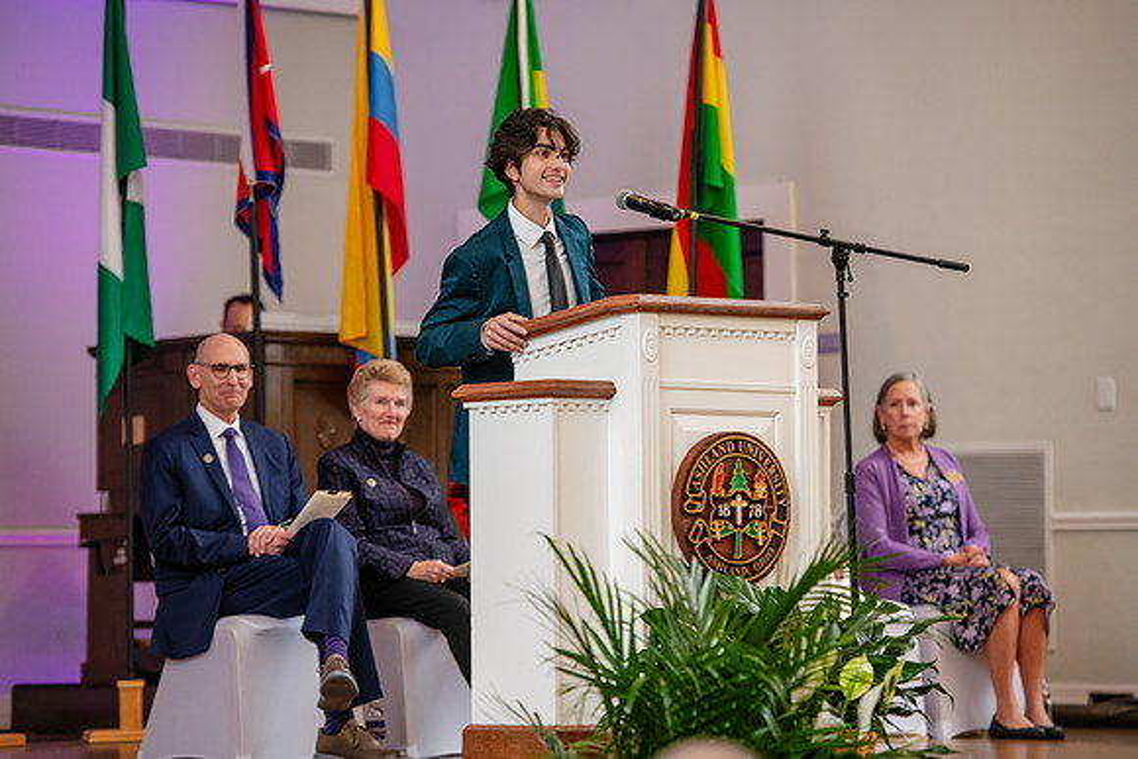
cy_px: 380
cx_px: 569
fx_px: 4743
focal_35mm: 150
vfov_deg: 9.2
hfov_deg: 13.7
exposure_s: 1/200
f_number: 3.5
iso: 1250
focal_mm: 150
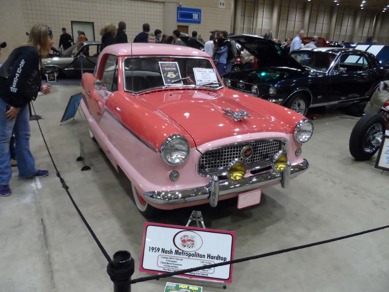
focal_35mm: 24
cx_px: 194
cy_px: 146
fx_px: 270
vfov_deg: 56.8
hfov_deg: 71.6
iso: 400
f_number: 3.2
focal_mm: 4
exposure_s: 1/30
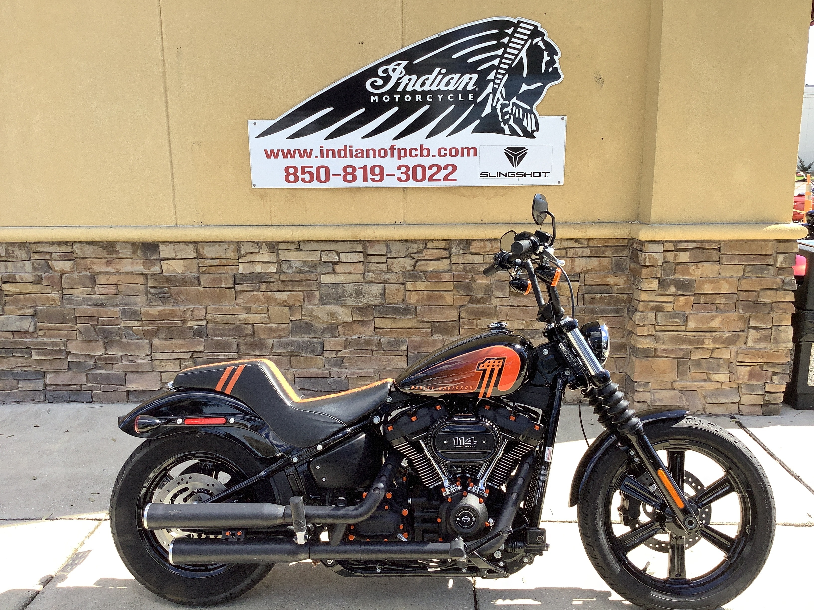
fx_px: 729
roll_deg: +1.0
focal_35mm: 31
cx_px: 407
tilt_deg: -12.5
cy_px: 305
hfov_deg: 58.4
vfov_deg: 45.4
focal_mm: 3.3
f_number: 2.4
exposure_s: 1/399
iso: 25
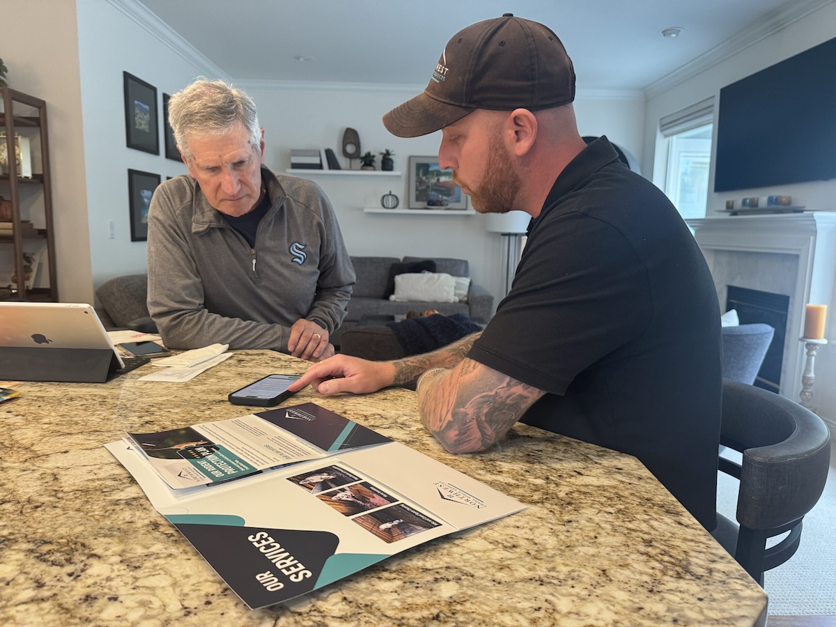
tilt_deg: -8.8
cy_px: 314
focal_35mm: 24
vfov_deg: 56.8
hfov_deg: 71.6
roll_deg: -1.3
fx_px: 580
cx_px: 418
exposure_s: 1/60
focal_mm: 6.76
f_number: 1.78
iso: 320
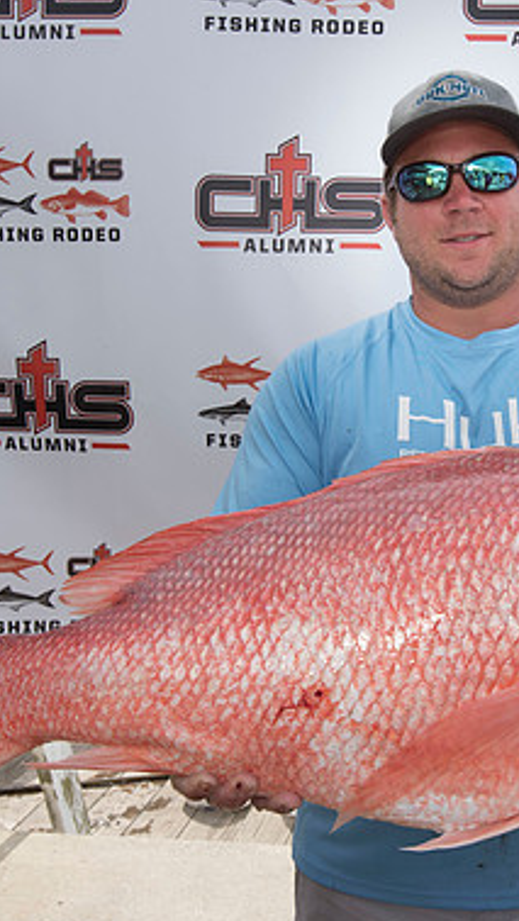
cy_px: 469
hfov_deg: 26.1
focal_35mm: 45
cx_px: 409
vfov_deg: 45.5
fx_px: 1099
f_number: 9
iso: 250
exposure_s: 1/400
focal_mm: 28
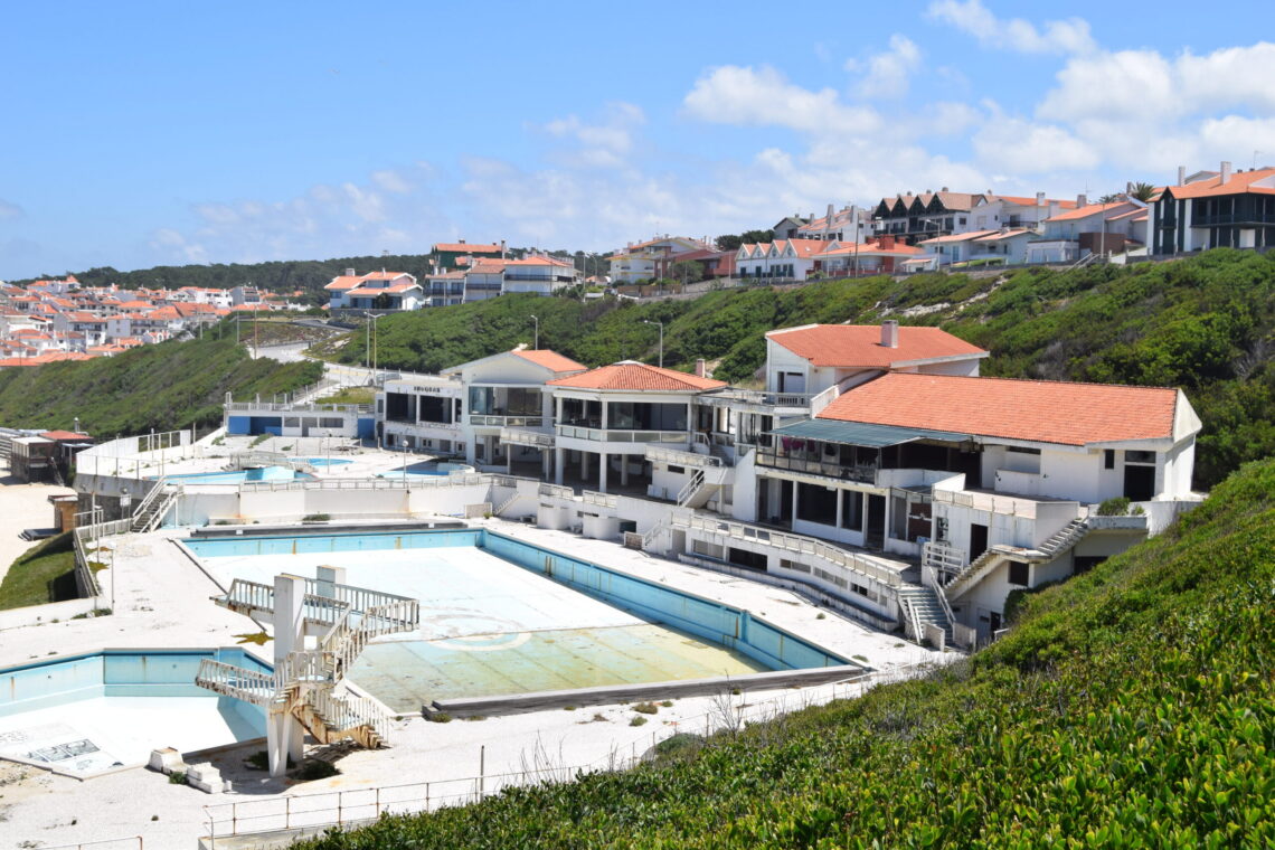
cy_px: 425
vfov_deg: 29.9
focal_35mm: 45
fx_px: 1594
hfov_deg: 43.6
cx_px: 638
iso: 200
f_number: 10
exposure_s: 1/400
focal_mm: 30
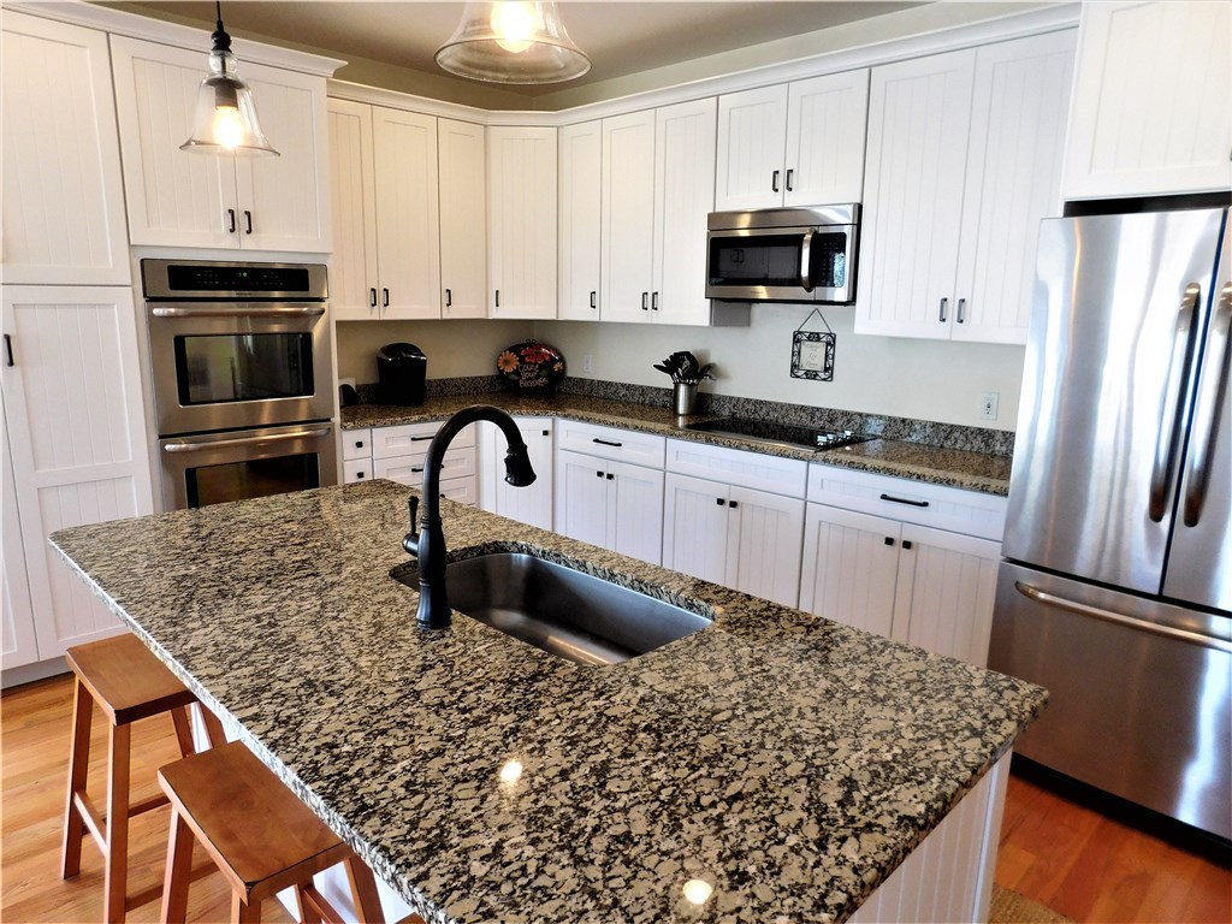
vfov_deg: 58.9
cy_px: 462
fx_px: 819
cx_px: 616
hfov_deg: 73.9
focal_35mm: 23
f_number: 3
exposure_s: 1/30
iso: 180
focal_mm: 4
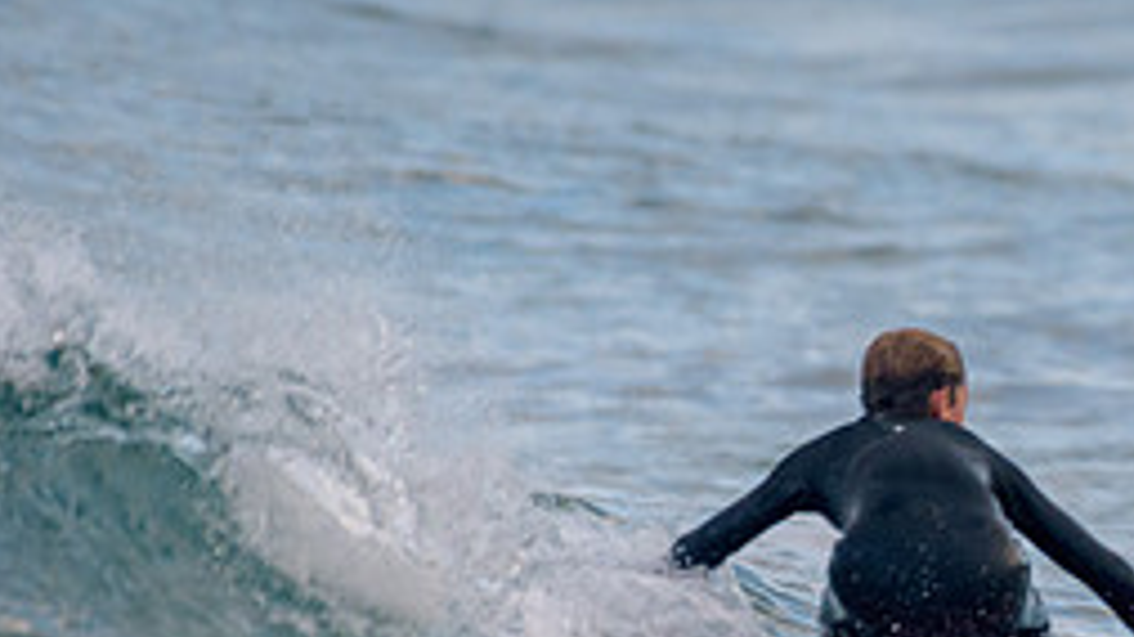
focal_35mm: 1468
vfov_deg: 0.8
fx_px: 44118
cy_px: 567
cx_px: 1505
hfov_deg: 1.5
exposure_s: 1/1250
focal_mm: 500
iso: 640
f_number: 5.6
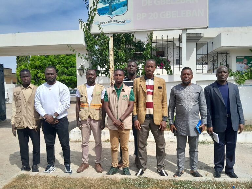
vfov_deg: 53.1
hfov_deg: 67.3
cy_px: 94
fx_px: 189
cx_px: 126
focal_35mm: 26
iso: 40
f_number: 1.8
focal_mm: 3.98
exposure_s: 1/853
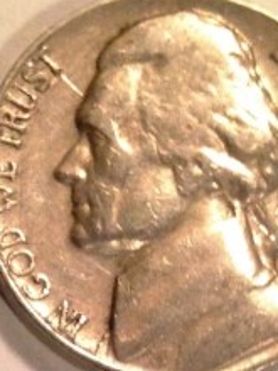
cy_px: 594
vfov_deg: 12.4
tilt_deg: -82.7
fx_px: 1606
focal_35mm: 150
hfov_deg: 9.8
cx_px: 10
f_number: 2.4
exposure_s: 1/20
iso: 250
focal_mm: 4.12
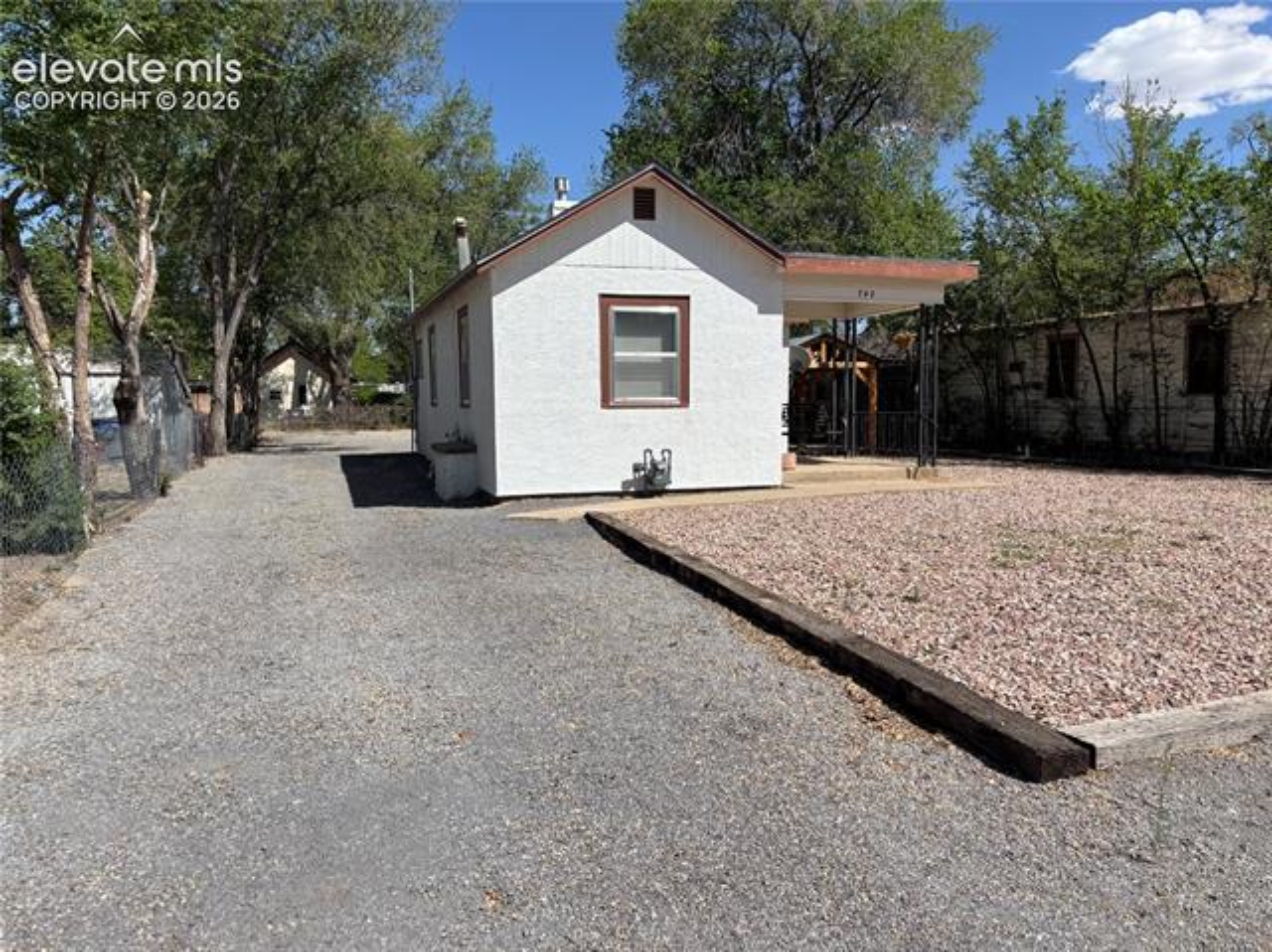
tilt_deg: -4.6
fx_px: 955
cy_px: 476
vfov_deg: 53.0
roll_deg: +0.6
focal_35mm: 26
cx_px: 636
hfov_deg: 67.3
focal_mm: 5.96
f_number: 1.6
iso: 50
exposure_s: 1/5076
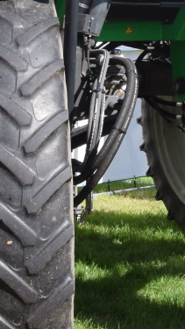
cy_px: -57
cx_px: 216
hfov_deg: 7.3
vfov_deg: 12.7
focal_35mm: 166
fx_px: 1447
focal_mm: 22
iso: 200
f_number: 9
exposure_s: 1/320
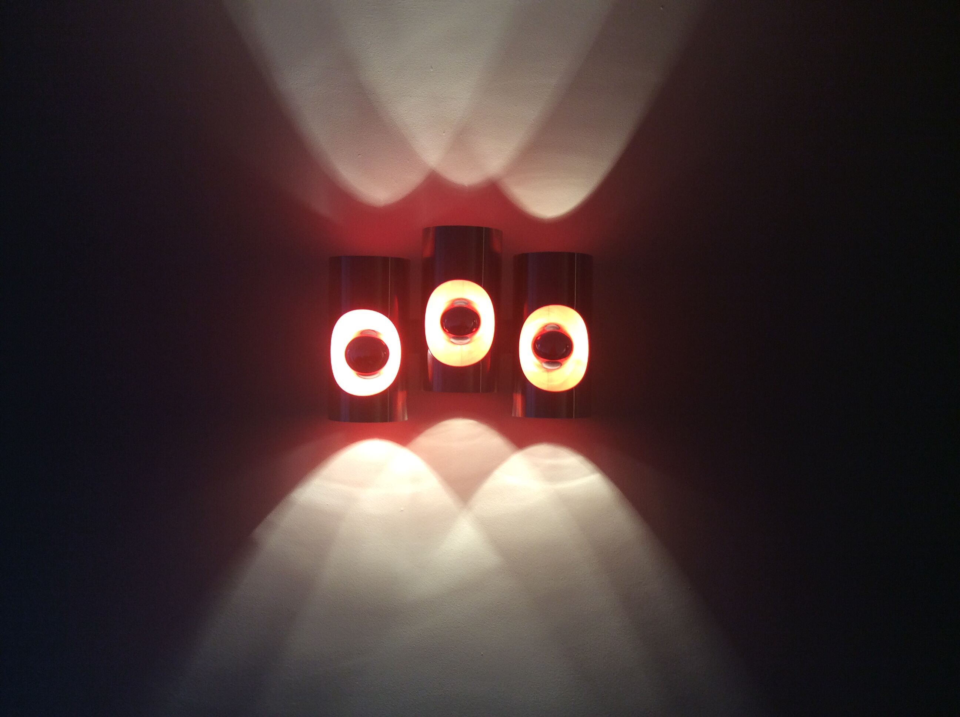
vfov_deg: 44.1
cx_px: 480
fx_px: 886
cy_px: 358
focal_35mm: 32
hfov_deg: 56.9
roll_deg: +1.4
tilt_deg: +3.7
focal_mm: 3.3
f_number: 2.4
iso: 50
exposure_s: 1/50
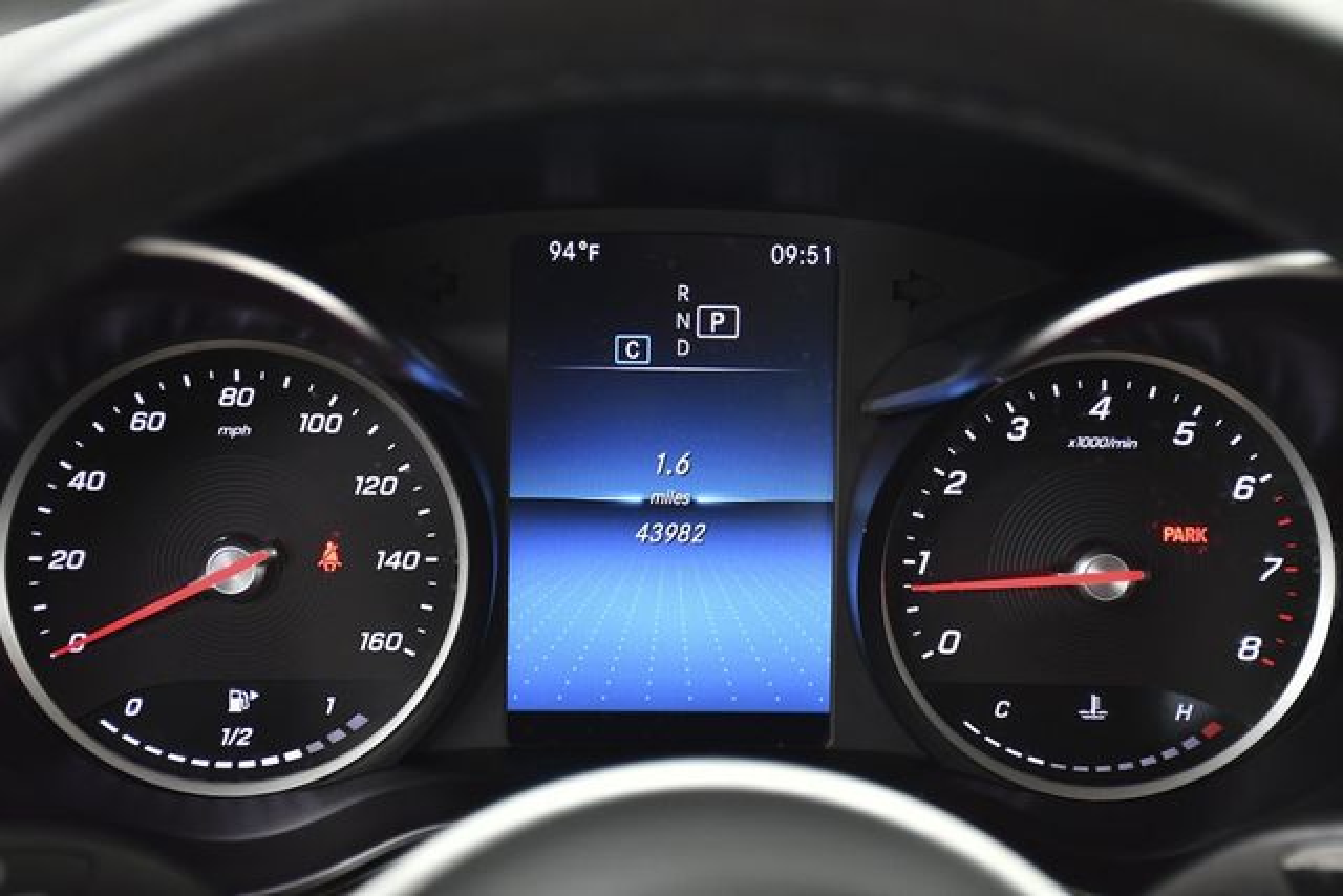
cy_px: 448
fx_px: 2686
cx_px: 672
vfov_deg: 18.9
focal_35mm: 72
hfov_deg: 28.1
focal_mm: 48
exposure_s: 1/100
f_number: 4.5
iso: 1250
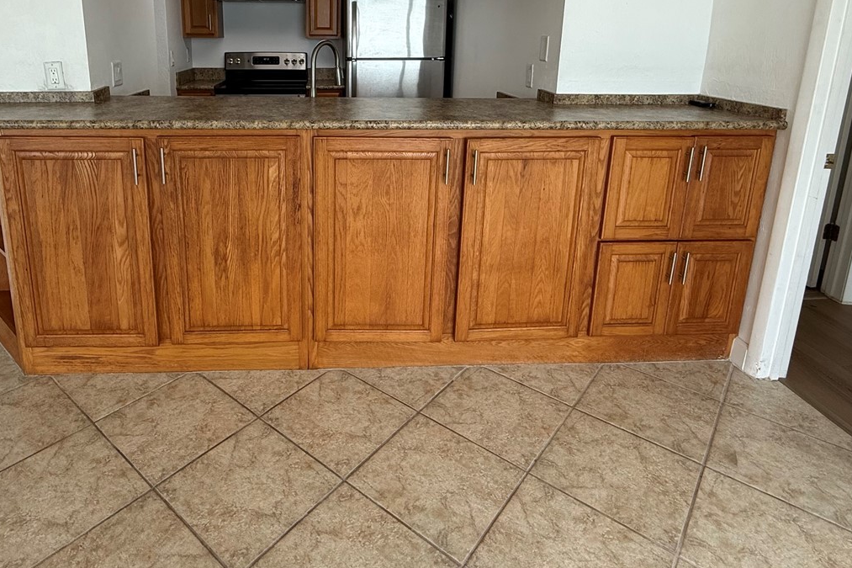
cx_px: 346
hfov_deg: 75.4
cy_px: 151
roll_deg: -0.4
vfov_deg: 52.9
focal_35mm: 23
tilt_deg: -12.3
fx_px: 544
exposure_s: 1/120
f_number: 2.2
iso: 100
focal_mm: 2.22
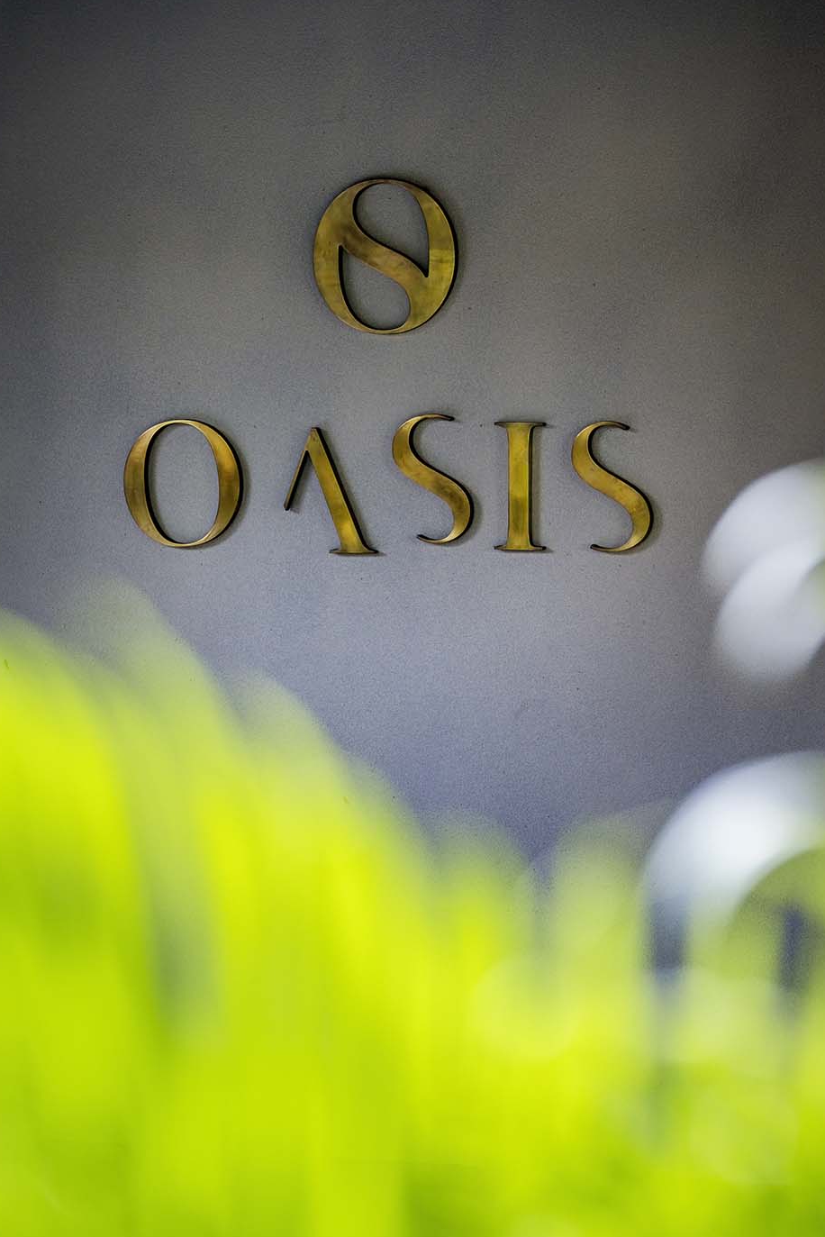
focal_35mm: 173
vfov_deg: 11.9
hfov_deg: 7.9
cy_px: 595
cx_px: 405
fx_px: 5943
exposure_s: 1/200
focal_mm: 165
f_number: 5.6
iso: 720
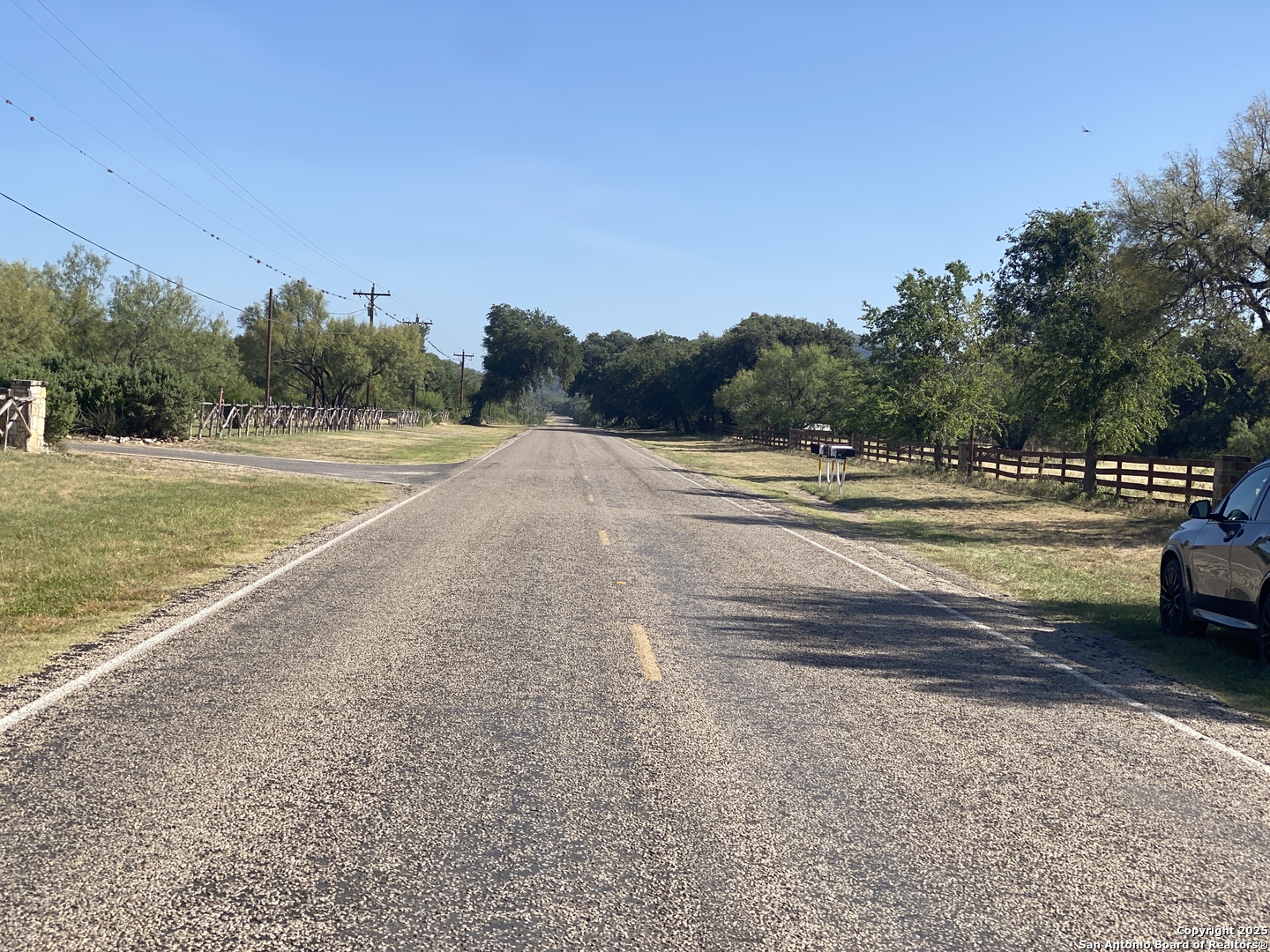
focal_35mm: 52
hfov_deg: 36.8
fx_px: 1908
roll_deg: +0.4
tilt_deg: +0.2
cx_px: 635
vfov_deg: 28.0
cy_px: 476
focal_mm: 6
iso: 20
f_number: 2
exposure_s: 1/1453
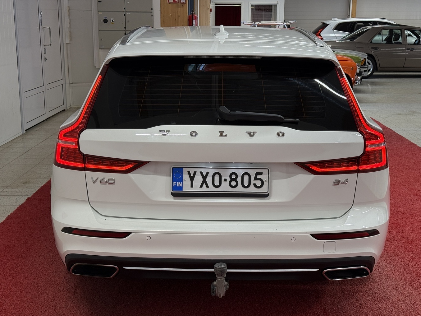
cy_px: 165
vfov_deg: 28.6
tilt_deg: -12.5
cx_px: 221
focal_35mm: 51
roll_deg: -0.6
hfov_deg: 37.5
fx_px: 620
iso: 64
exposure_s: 1/121
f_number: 1.78
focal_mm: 6.76
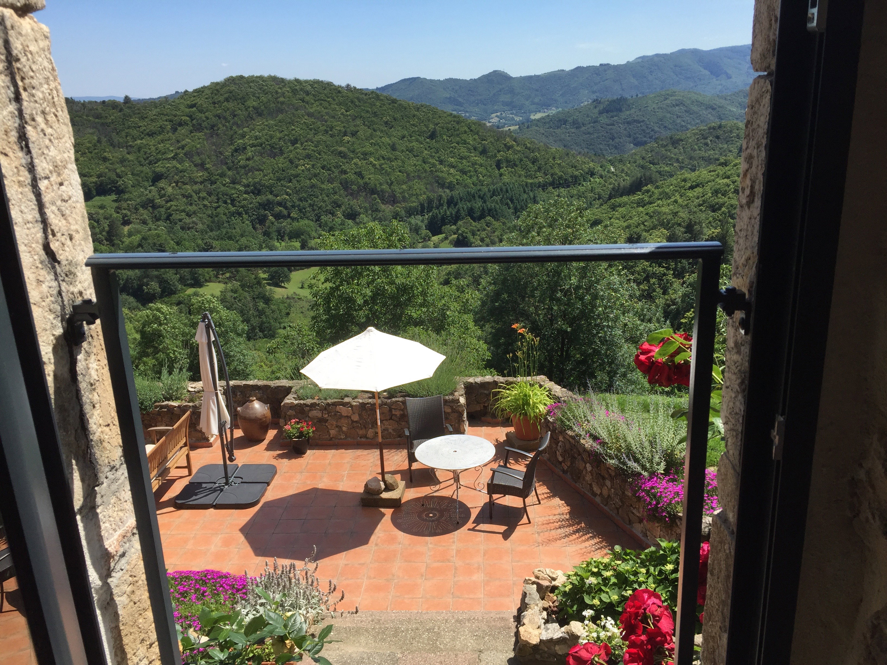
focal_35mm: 29
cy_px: 332
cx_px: 444
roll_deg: +0.9
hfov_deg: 61.7
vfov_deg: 48.2
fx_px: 743
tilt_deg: -16.5
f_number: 2.2
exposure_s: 1/1799
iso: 32
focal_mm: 4.15
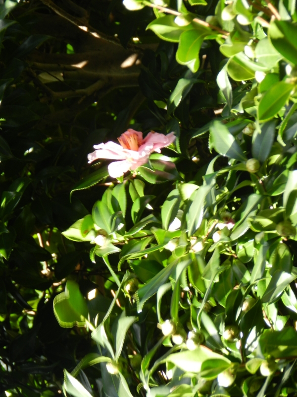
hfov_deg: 6.2
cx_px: 148
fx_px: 2734
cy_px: 198
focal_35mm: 239
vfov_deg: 8.3
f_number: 5.1
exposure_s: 1/100
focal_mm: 42.4
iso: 160
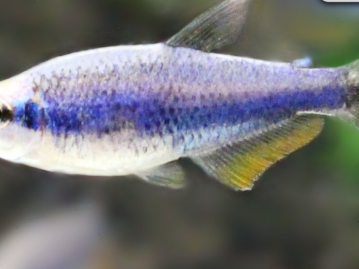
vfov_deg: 26.9
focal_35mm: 54
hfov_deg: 35.5
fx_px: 560
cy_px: 94
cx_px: 194
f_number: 3.2
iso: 80
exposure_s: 1/40
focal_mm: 6
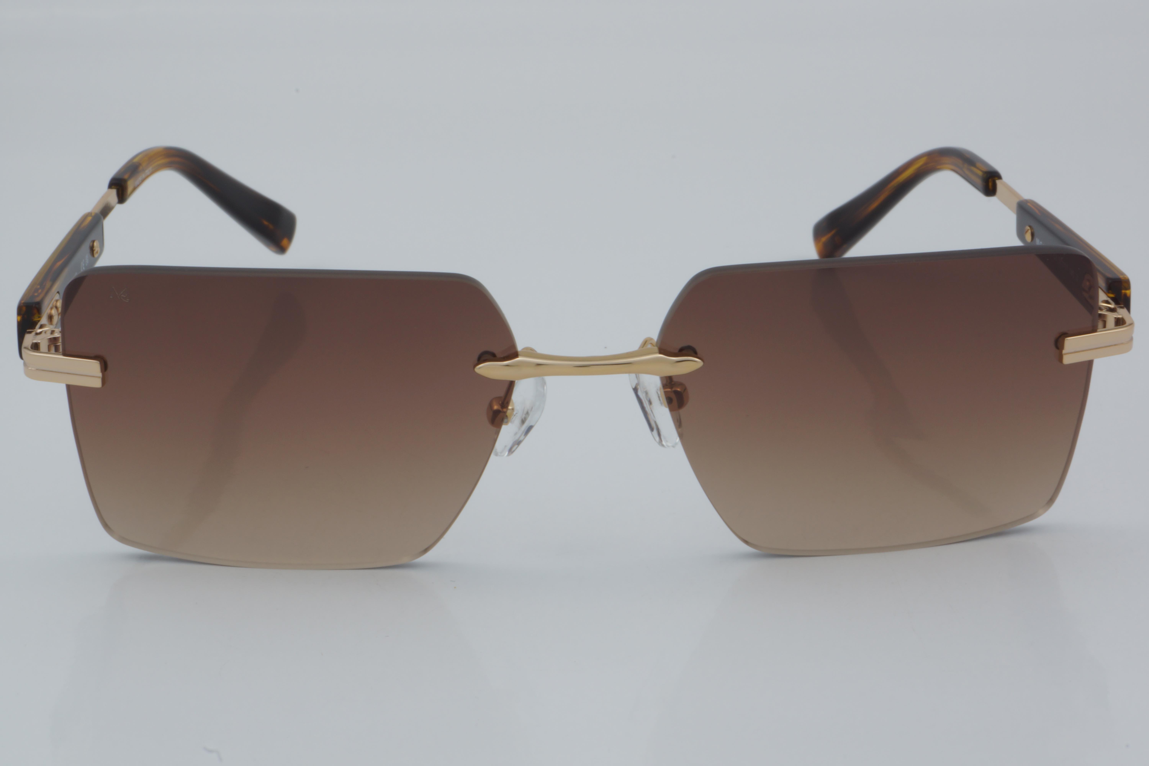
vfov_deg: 16.6
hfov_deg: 24.6
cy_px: 383
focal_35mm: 82
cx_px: 574
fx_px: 2633
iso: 100
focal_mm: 55
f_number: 32
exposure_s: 1/4
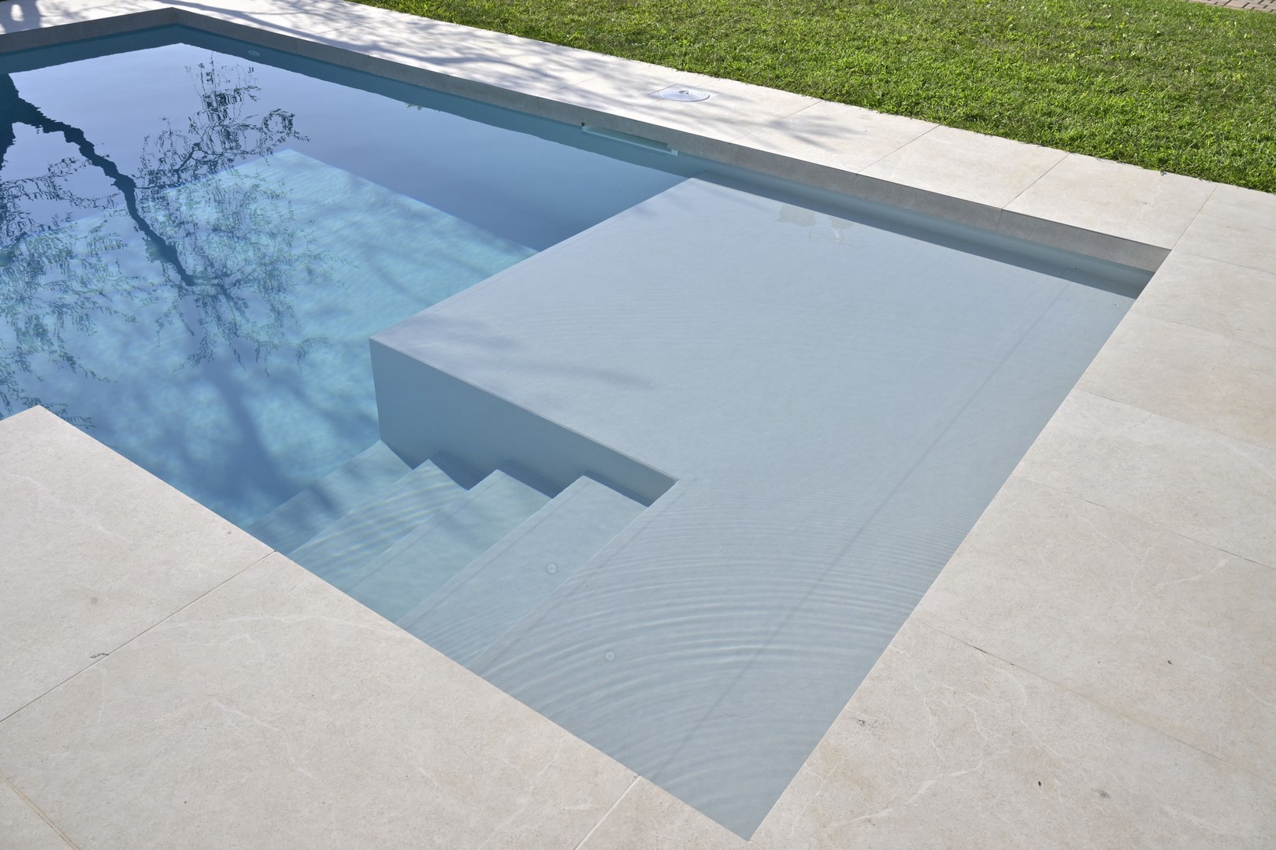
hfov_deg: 63.7
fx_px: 1028
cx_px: 638
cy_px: 425
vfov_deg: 45.0
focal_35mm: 29
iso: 100
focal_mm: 29
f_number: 11
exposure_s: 1/500
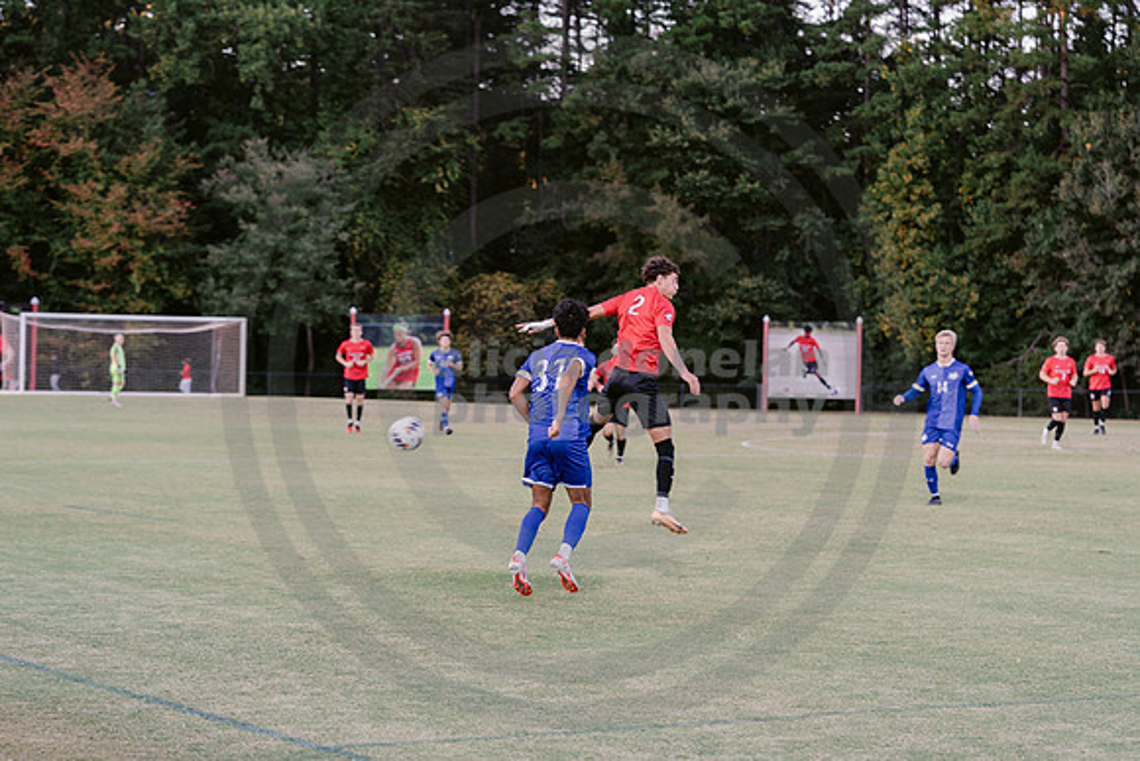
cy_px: 380
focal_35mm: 90
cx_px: 570
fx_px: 2851
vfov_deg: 15.2
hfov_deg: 22.6
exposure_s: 1/200
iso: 640
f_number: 4.5
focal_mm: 90
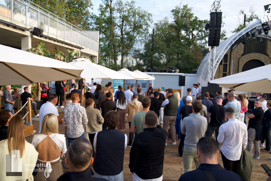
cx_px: 136
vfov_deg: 42.3
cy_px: 90
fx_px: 233
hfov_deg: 60.3
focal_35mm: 31
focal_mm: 31
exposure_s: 1/50
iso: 100
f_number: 4.5
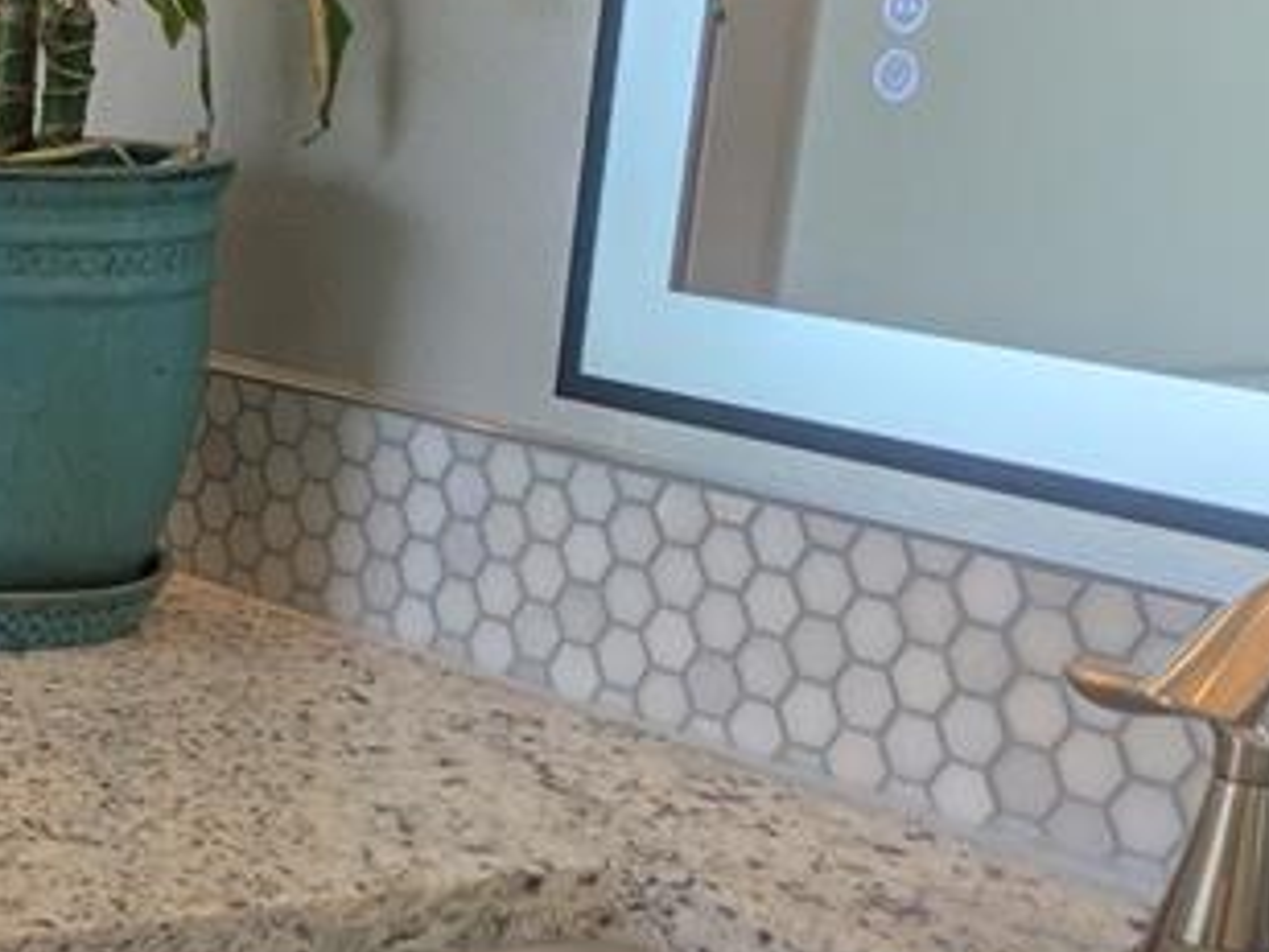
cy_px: 610
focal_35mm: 83
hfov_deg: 20.0
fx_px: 3043
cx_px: -684
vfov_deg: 17.7
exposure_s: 1/279
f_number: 1.89
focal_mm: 5.43
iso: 49
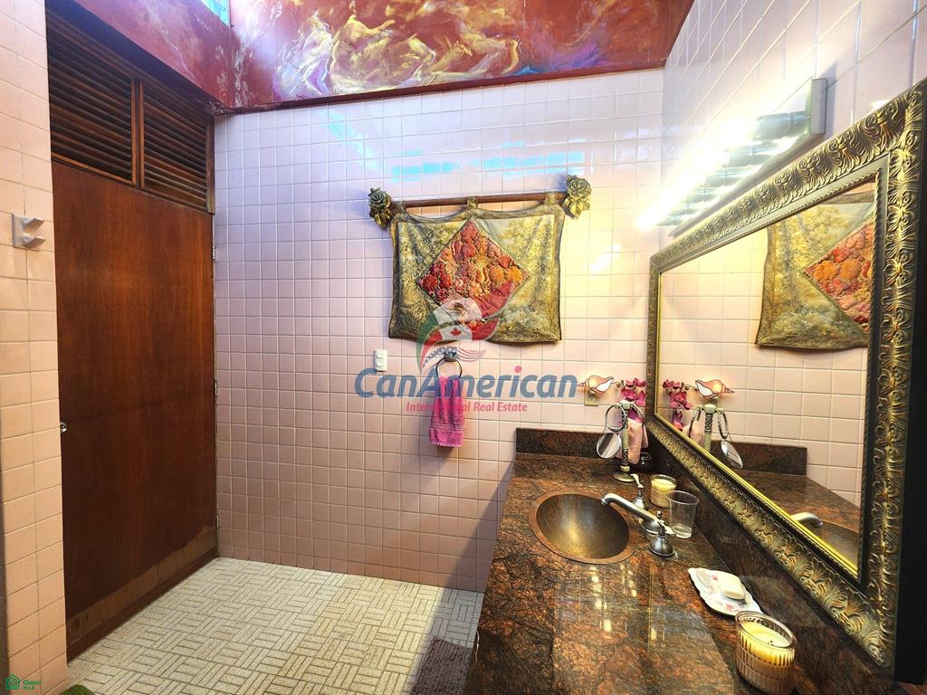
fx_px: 348
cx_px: 464
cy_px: 348
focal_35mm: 13
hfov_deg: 106.2
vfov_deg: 89.9
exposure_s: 1/60
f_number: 2.2
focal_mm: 2.2
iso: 125
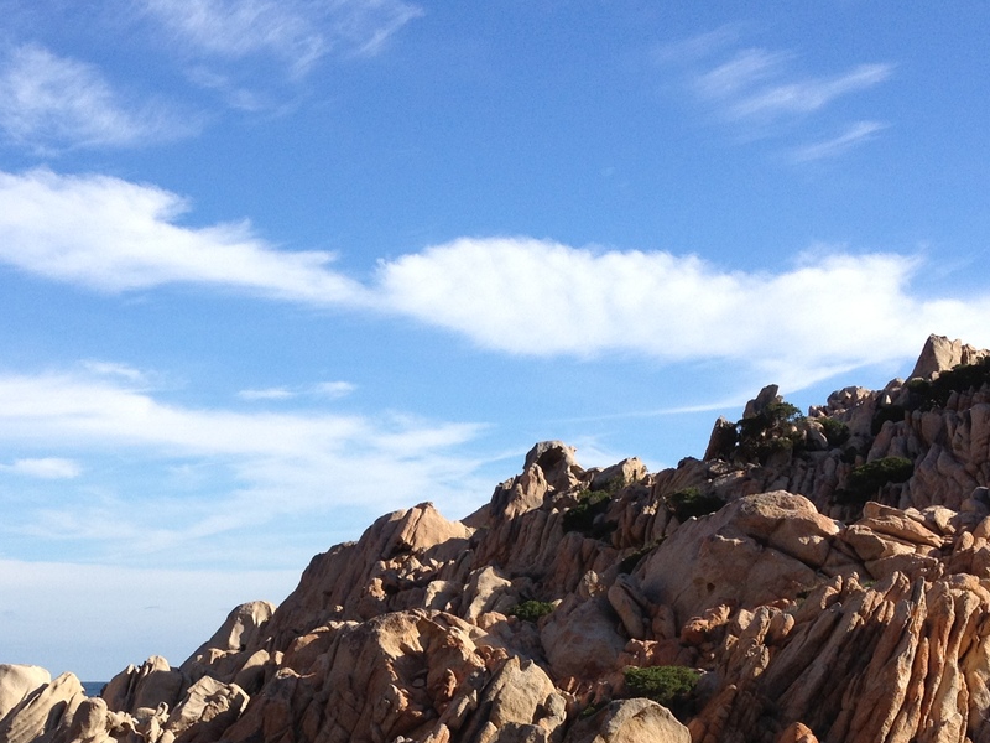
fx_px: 2002
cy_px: 641
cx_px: 396
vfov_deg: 20.7
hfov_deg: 27.7
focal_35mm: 70
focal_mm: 4.28
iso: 64
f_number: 2.4
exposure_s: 1/1381
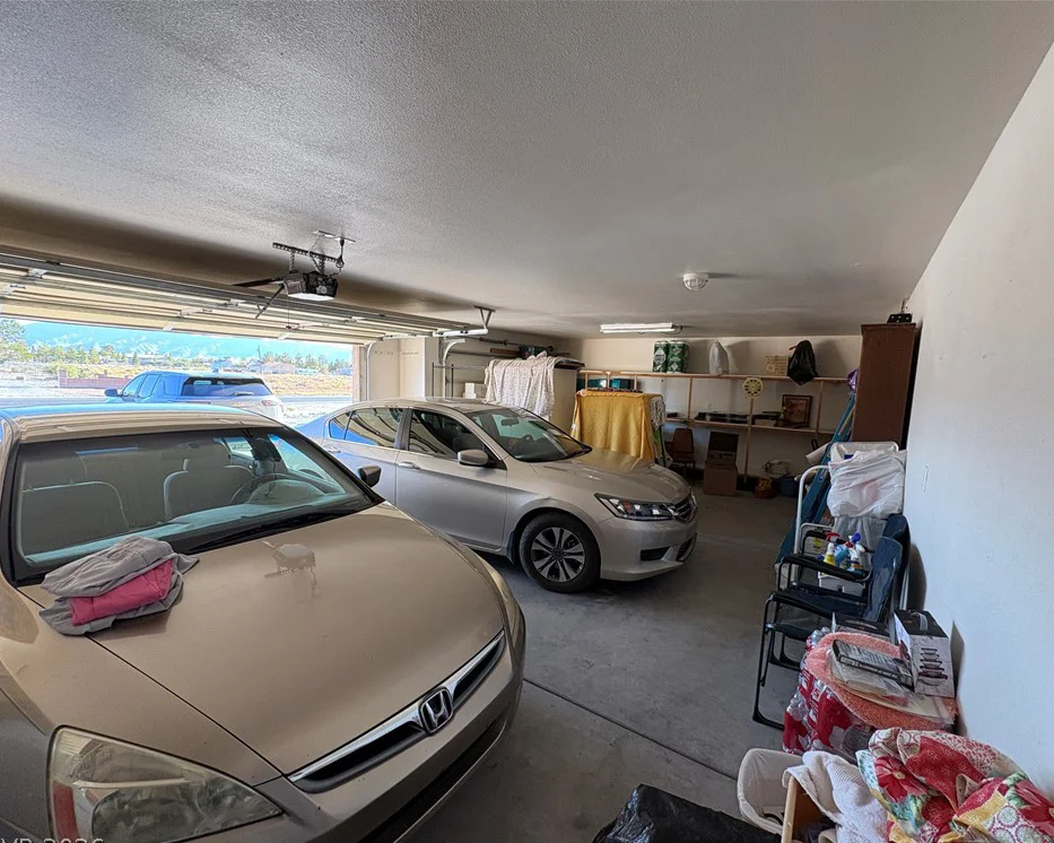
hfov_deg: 96.7
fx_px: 468
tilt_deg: -6.2
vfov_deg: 84.0
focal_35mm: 15
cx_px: 560
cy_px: 433
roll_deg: -2.1
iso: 160
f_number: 2.2
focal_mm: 2.22
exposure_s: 1/99
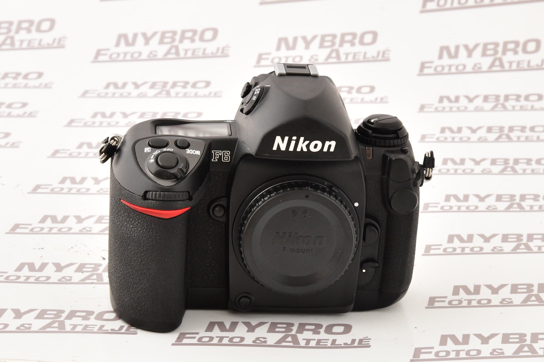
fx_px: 1133
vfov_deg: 18.2
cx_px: 272
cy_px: 181
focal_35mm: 75
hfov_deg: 27.0
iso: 1600
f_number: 13
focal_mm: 75
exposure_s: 1/160
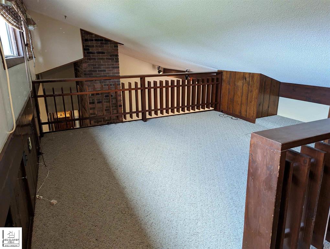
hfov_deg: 71.5
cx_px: 165
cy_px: 124
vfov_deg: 56.9
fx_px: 229
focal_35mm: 24
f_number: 1.85
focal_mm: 6.81
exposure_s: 1/101
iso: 457
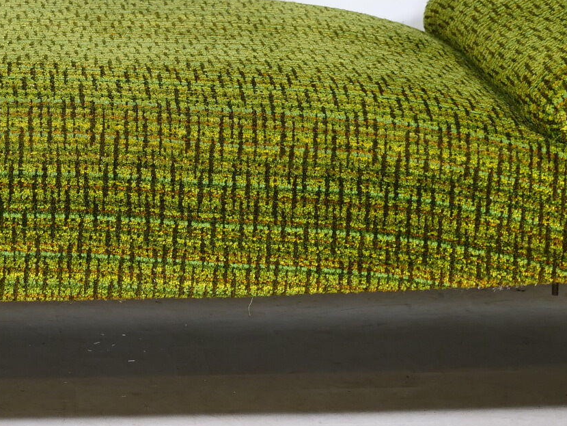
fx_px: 2589
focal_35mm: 158
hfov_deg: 12.4
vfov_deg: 9.4
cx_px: 111
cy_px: 123
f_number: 2.8
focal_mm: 25
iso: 250
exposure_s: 1/60
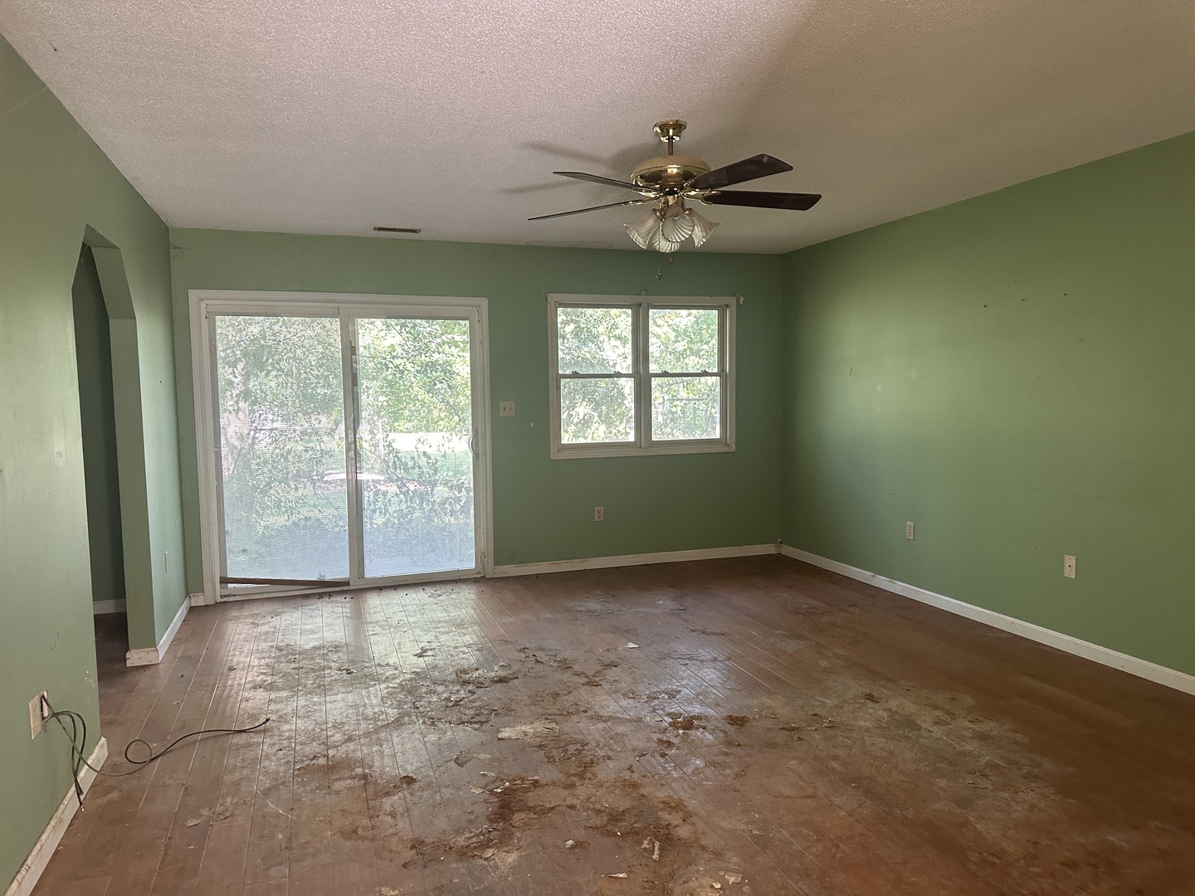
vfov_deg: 56.8
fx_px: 829
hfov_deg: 71.6
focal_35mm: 24
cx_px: 598
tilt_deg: -2.1
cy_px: 448
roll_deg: +0.2
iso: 250
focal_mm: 6.86
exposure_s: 1/118
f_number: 1.78
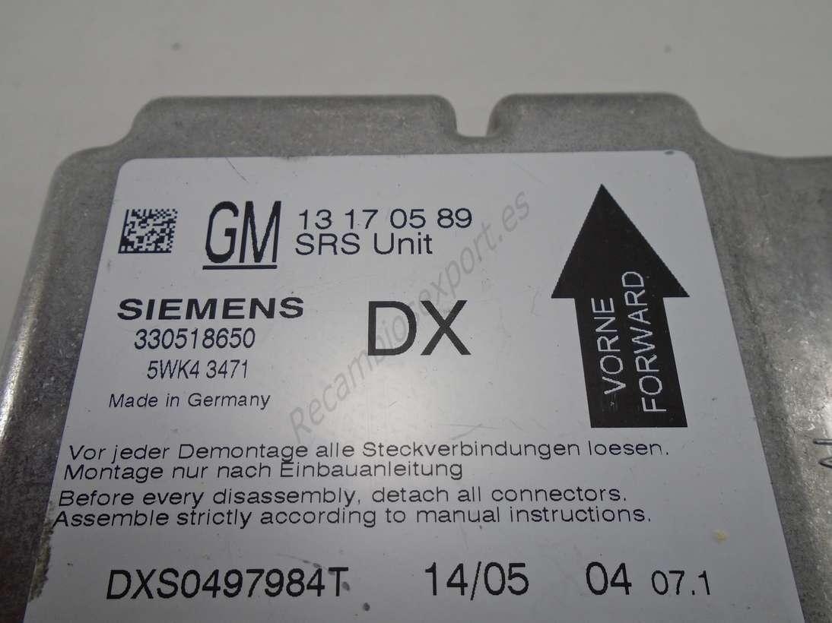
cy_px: 312
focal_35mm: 26
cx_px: 416
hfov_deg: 67.3
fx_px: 625
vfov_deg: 53.0
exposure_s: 1/250
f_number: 3.2
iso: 100
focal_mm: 4.6
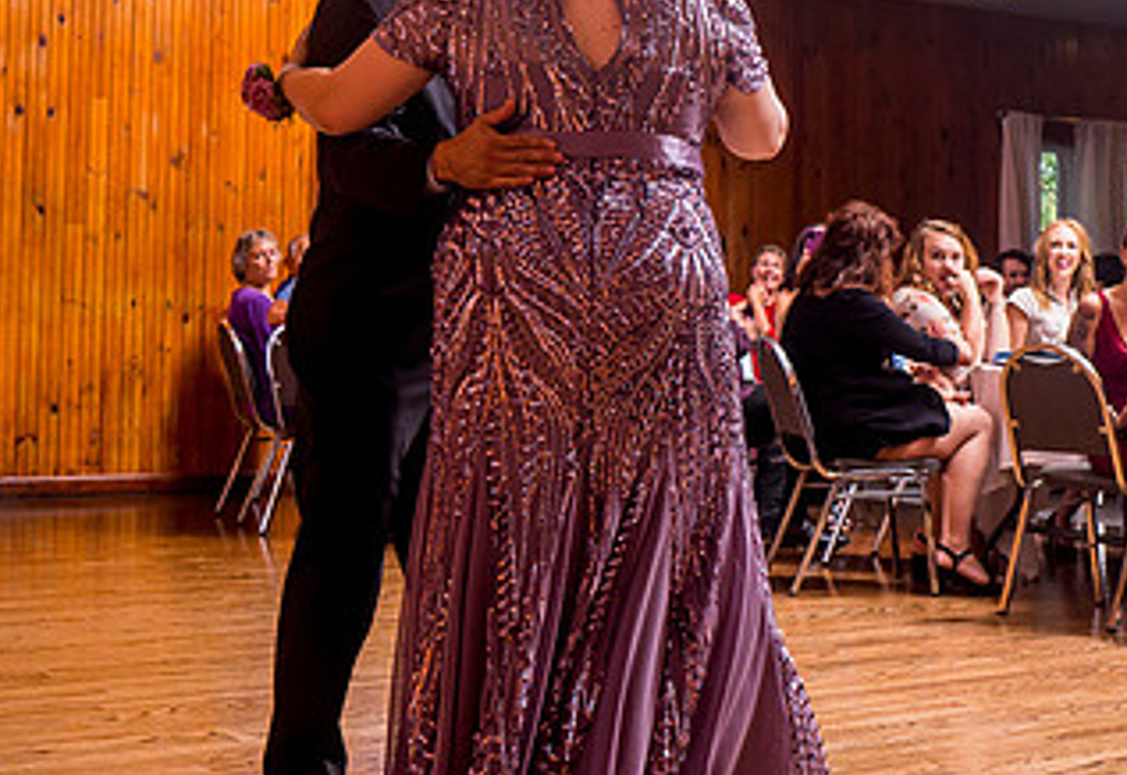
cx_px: 415
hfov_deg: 29.7
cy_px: 155
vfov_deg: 20.5
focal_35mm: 67
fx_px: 2118
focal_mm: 28
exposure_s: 1/125
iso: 320
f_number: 5.6
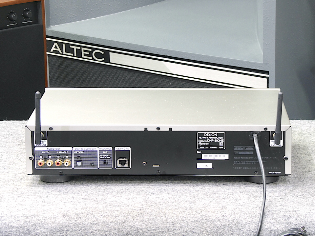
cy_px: 118
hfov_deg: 17.1
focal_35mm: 115
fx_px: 1046
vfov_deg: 12.9
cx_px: 158
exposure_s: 1/1.3
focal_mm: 20.6
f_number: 5.1
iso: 100
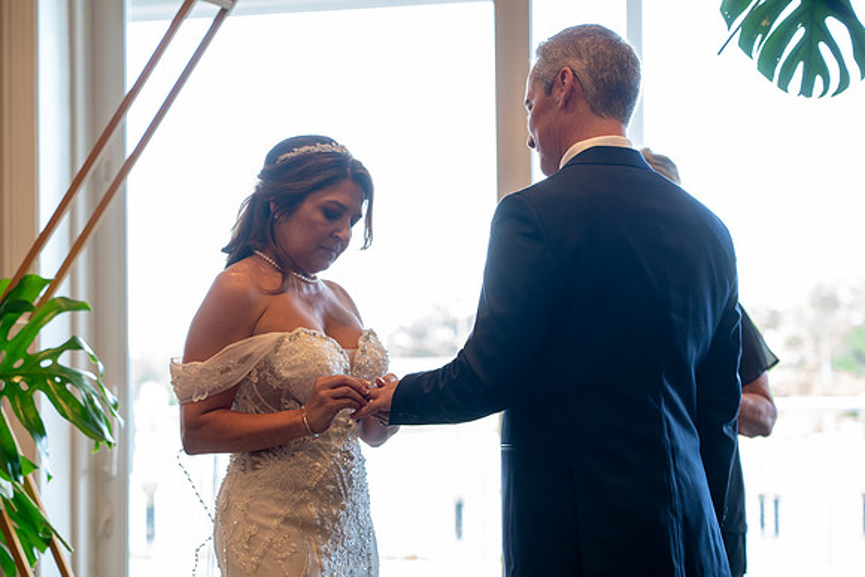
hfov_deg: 19.5
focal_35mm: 105
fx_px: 2523
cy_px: 288
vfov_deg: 13.0
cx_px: 432
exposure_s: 1/60
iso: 1250
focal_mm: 105
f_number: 5
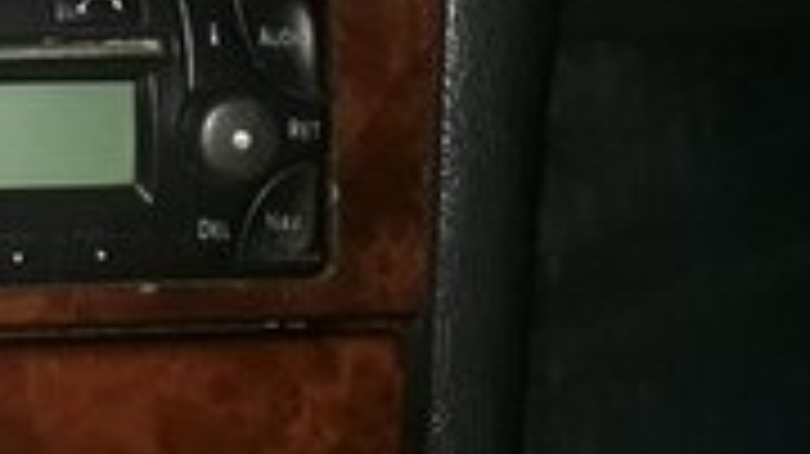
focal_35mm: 108
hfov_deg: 18.8
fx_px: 2318
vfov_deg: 10.7
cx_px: -144
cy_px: -285
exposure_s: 1/33
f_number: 1.9
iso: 100
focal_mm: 3.6
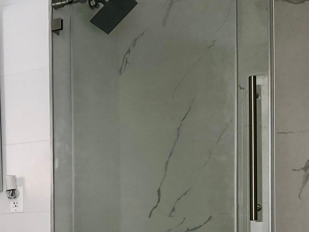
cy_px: 244
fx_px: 518
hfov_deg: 32.7
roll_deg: -0.2
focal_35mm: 58
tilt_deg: +0.5
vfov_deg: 23.9
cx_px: 86
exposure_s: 1/30
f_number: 1.78
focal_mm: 6.76
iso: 1000
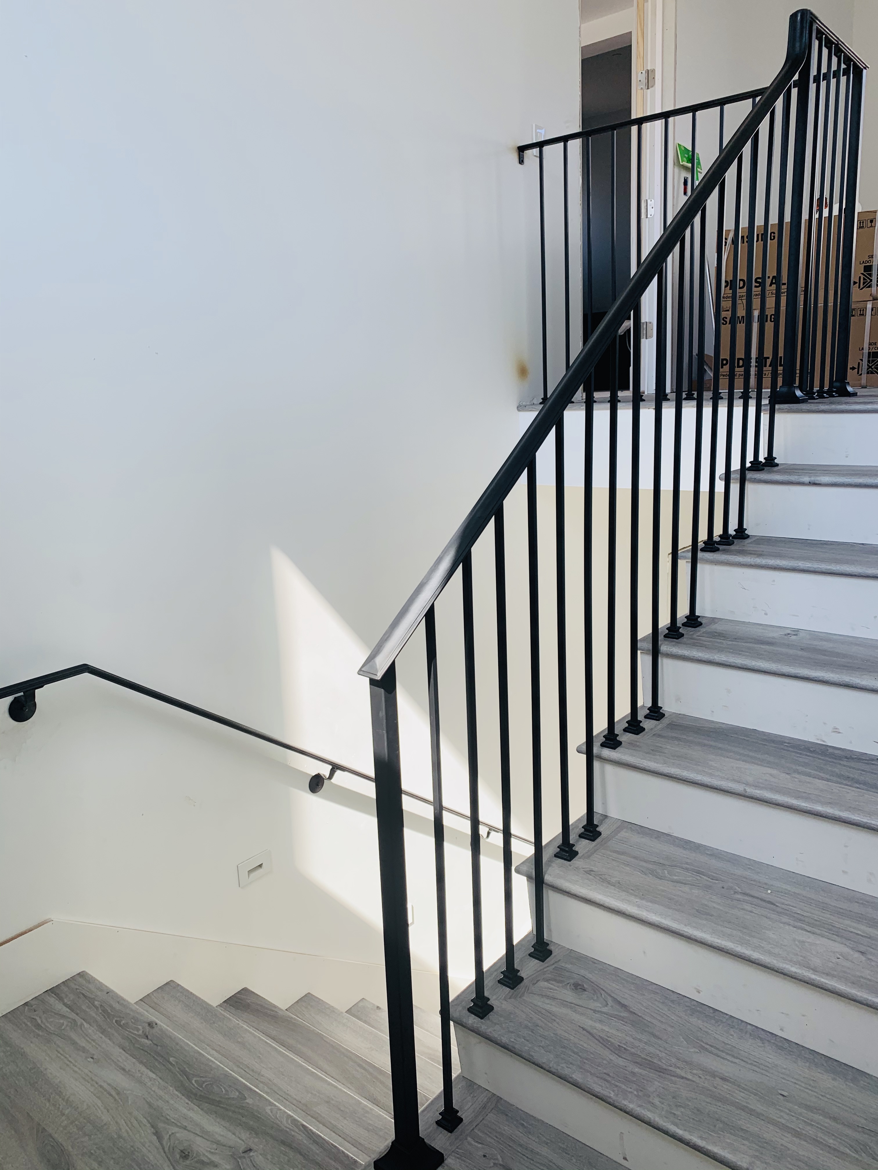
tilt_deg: -11.0
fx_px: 879
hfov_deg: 53.1
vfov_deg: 67.3
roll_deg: +2.3
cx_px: 439
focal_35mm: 26
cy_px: 585
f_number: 1.8
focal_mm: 4.25
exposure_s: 1/159
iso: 25
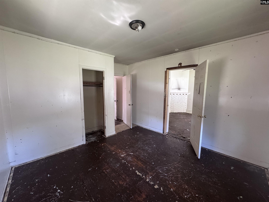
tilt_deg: -6.4
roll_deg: -0.7
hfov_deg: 102.1
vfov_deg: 85.7
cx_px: 134
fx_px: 109
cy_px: 101
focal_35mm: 14
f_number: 2.2
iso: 320
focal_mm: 2.22
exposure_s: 1/62
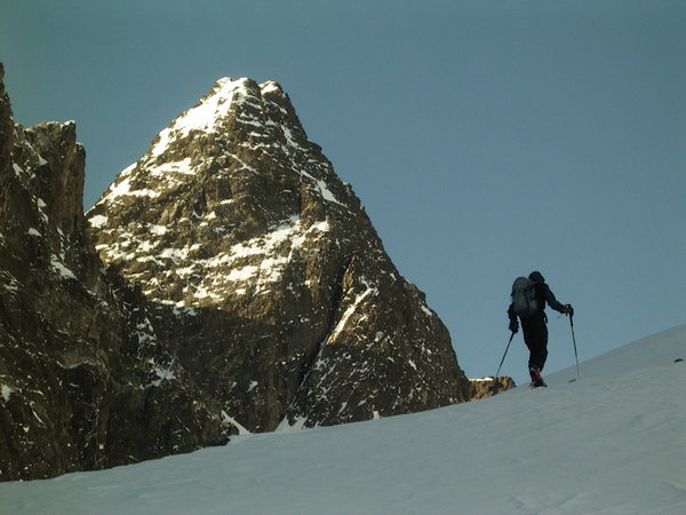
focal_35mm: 114
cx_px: 343
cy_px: 258
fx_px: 2259
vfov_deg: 13.0
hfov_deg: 17.3
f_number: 9
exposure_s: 1/125
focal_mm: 17.4
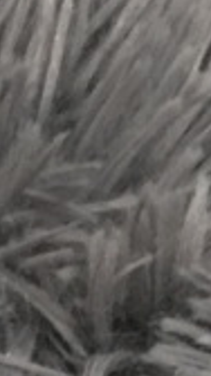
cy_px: 705
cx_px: -144
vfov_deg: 9.1
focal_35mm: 226
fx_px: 2257
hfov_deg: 5.3
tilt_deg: -53.1
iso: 125
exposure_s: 1/33
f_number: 2.2
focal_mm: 4.15
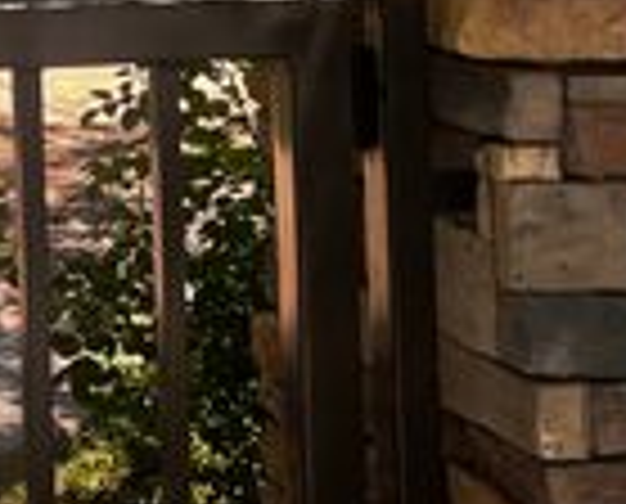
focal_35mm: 91
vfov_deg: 16.0
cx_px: -360
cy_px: -182
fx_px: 1691
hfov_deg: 18.2
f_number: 1.5
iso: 50
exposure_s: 1/1238
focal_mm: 5.7
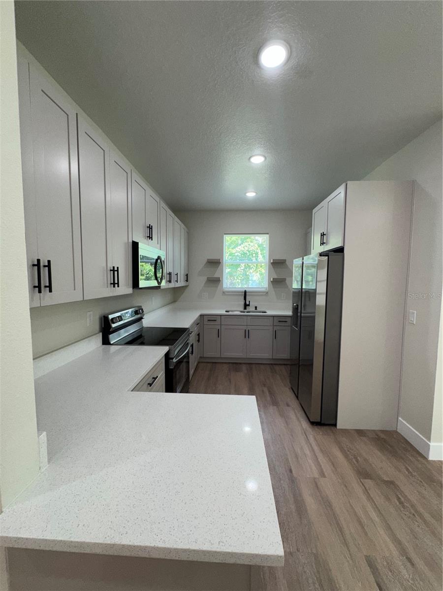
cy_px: 296
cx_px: 222
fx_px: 239
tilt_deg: -3.9
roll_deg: +0.1
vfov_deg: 102.1
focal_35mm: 14
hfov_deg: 85.7
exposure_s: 1/120
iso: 160
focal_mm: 2.22
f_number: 2.2
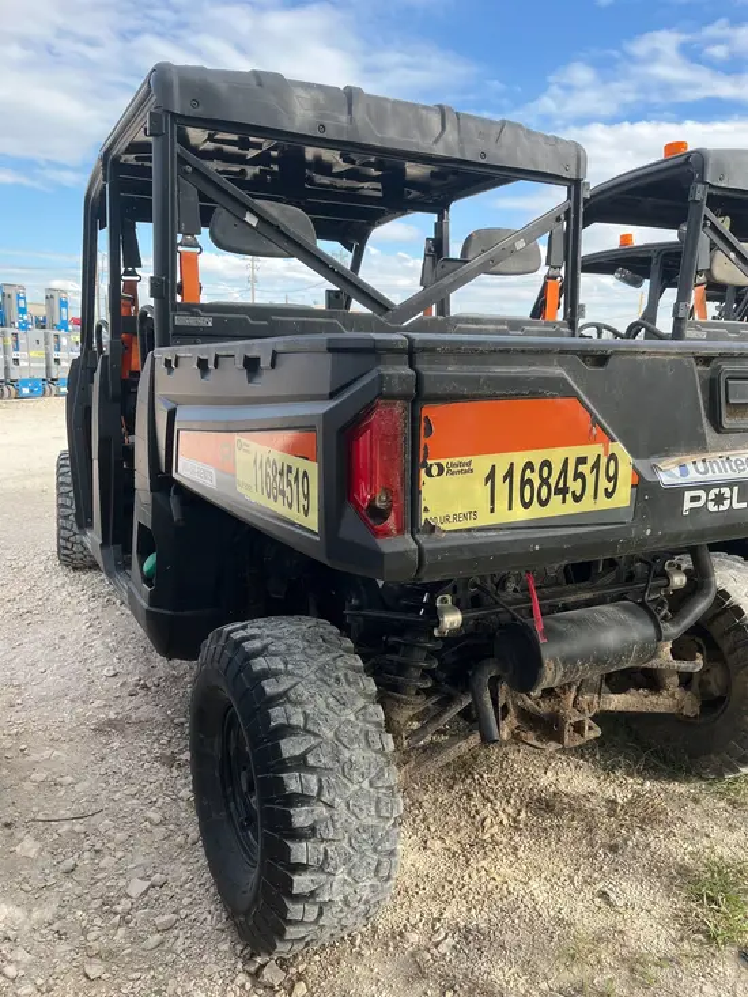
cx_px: 374
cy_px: 498
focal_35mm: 26
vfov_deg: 67.3
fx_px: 749
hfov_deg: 53.1
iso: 50
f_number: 1.6
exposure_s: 1/737
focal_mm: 5.1
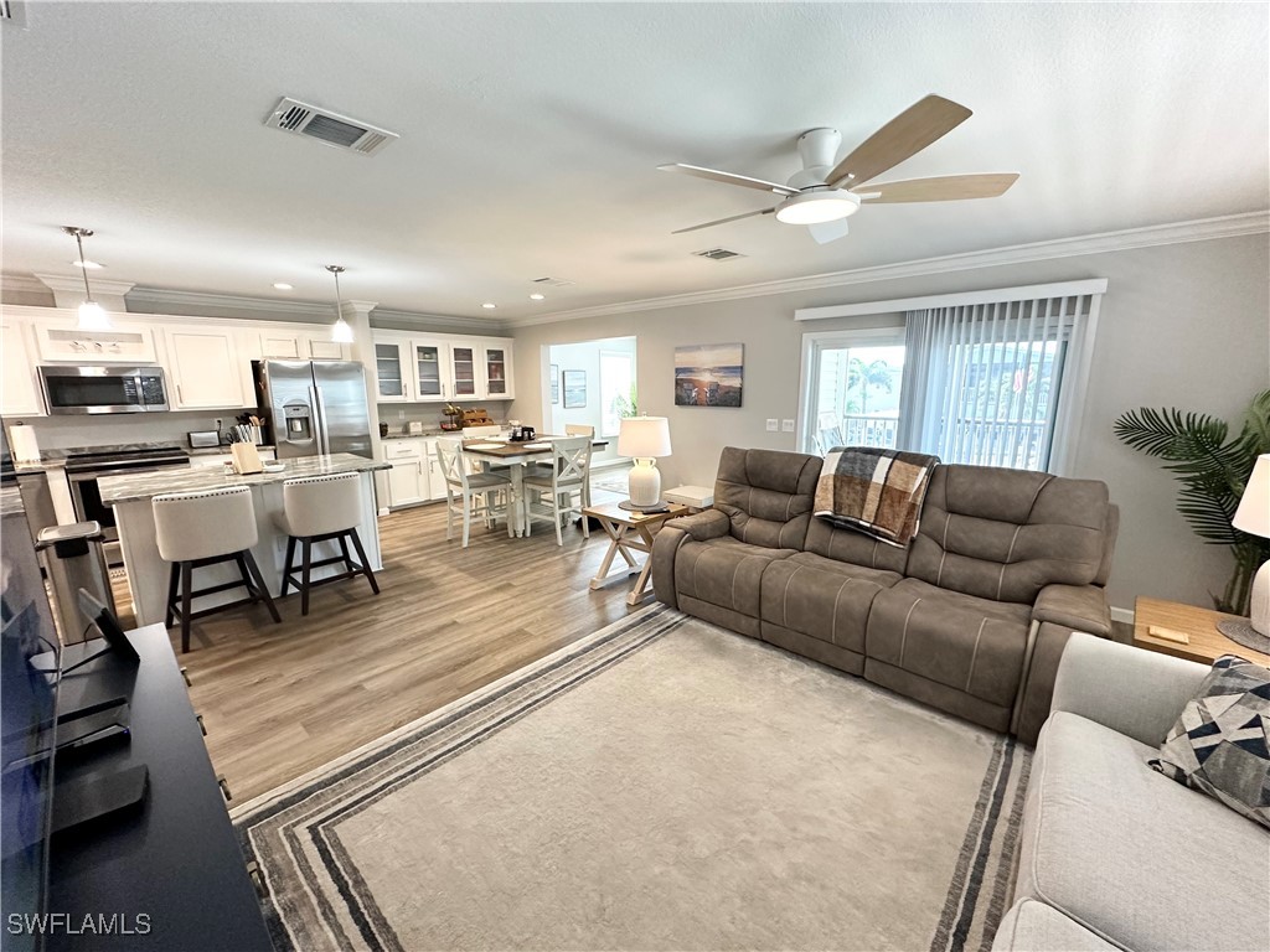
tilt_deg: -10.5
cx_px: 635
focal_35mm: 14
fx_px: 514
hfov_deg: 102.1
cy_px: 476
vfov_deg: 85.7
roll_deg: +0.1
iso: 320
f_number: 2.2
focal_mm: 2.22
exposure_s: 1/120
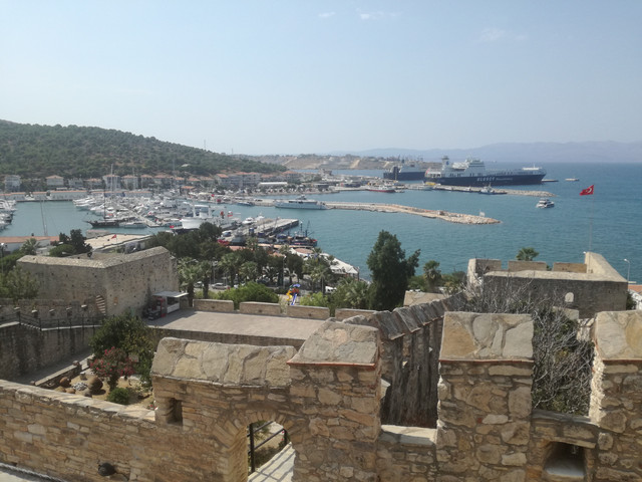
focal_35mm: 27
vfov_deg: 51.4
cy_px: 241
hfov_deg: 65.3
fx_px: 501
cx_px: 321
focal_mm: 3.79
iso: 50
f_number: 2
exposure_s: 1/1786
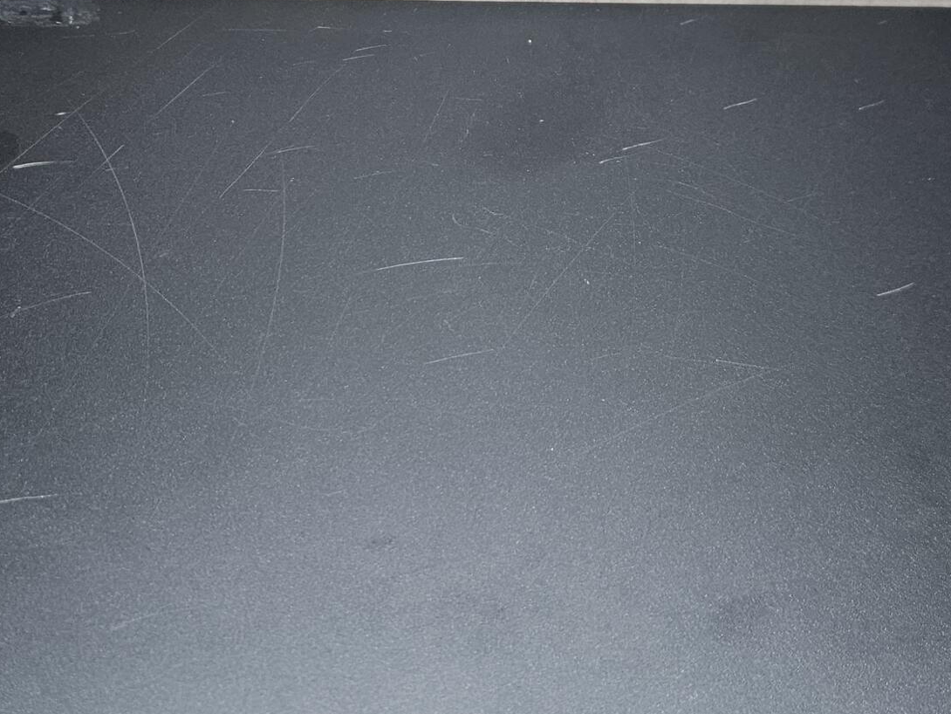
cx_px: 552
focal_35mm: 54
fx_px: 1484
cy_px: 182
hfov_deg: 35.5
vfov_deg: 26.7
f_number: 1.8
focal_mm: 5.4
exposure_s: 1/100
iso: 320
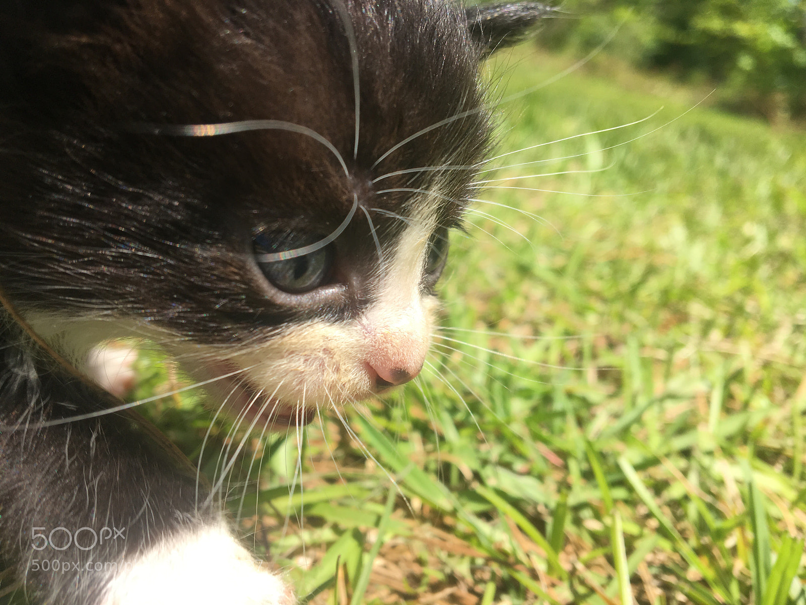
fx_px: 675
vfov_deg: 48.2
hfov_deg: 61.7
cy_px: 302
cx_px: 403
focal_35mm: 29
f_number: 2.2
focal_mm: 4.15
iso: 25
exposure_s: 1/927
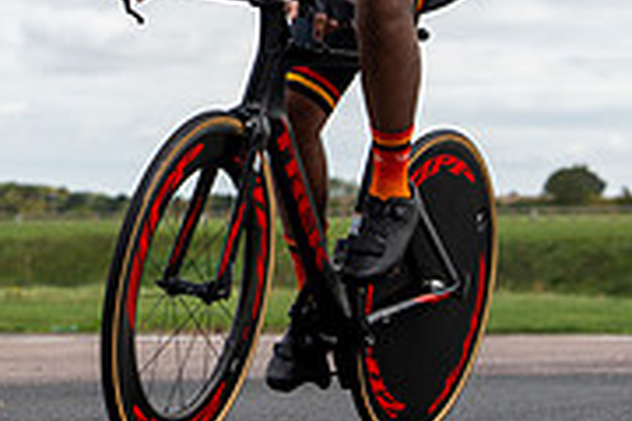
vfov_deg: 7.0
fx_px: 3458
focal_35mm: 197
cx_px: 133
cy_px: 44
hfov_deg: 10.4
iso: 100
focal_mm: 61
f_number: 3.5
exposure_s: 1/1000
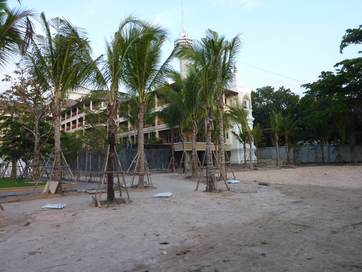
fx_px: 261
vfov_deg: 54.9
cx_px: 181
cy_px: 136
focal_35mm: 25
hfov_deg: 69.4
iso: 80
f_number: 3.5
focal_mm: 4.1
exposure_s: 1/125
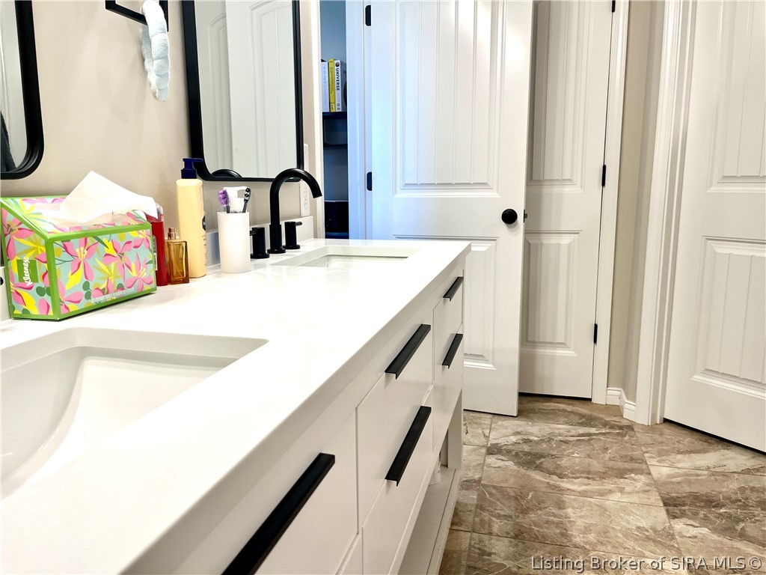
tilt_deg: -9.5
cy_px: 288
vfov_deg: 53.1
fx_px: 575
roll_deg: +0.1
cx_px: 383
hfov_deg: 67.3
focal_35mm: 26
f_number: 1.6
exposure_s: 1/120
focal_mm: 5.1
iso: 80
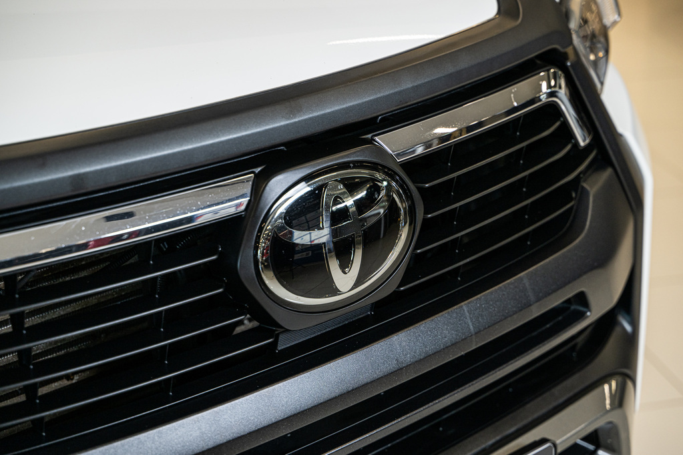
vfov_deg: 18.2
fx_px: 1423
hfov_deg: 27.0
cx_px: 342
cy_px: 228
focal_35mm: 75
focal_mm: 75
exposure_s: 1/160
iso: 400
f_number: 4
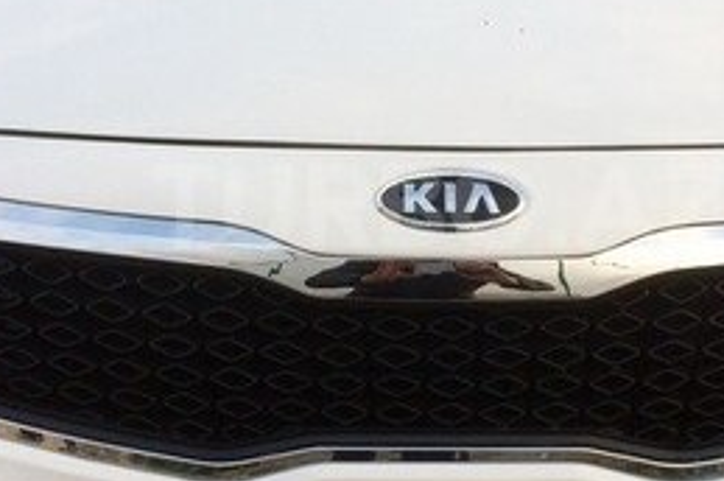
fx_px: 1547
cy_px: 206
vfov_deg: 17.7
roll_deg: -1.8
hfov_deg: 26.3
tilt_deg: -15.5
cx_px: 439
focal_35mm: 77
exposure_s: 1/357
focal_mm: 4.15
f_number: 2.2
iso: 32
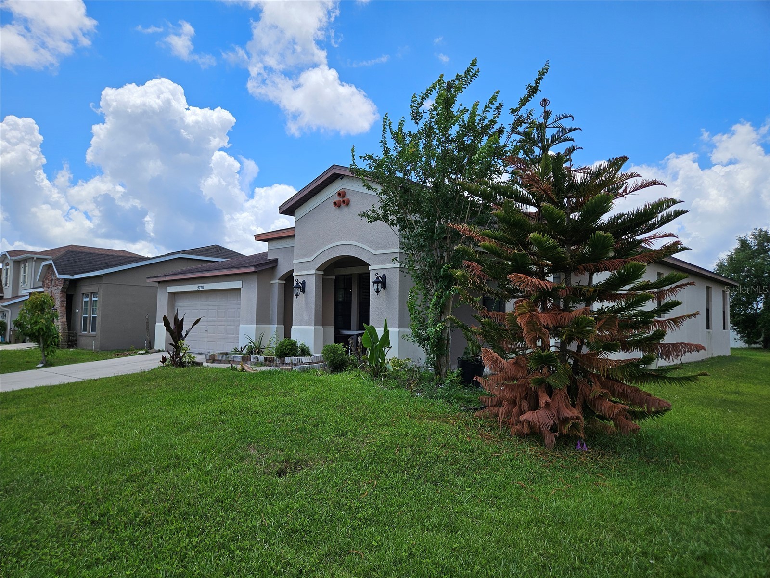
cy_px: 289
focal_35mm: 23
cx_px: 385
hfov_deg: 73.9
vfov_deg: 58.9
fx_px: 512
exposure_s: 1/1884
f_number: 1.8
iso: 25
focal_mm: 5.4
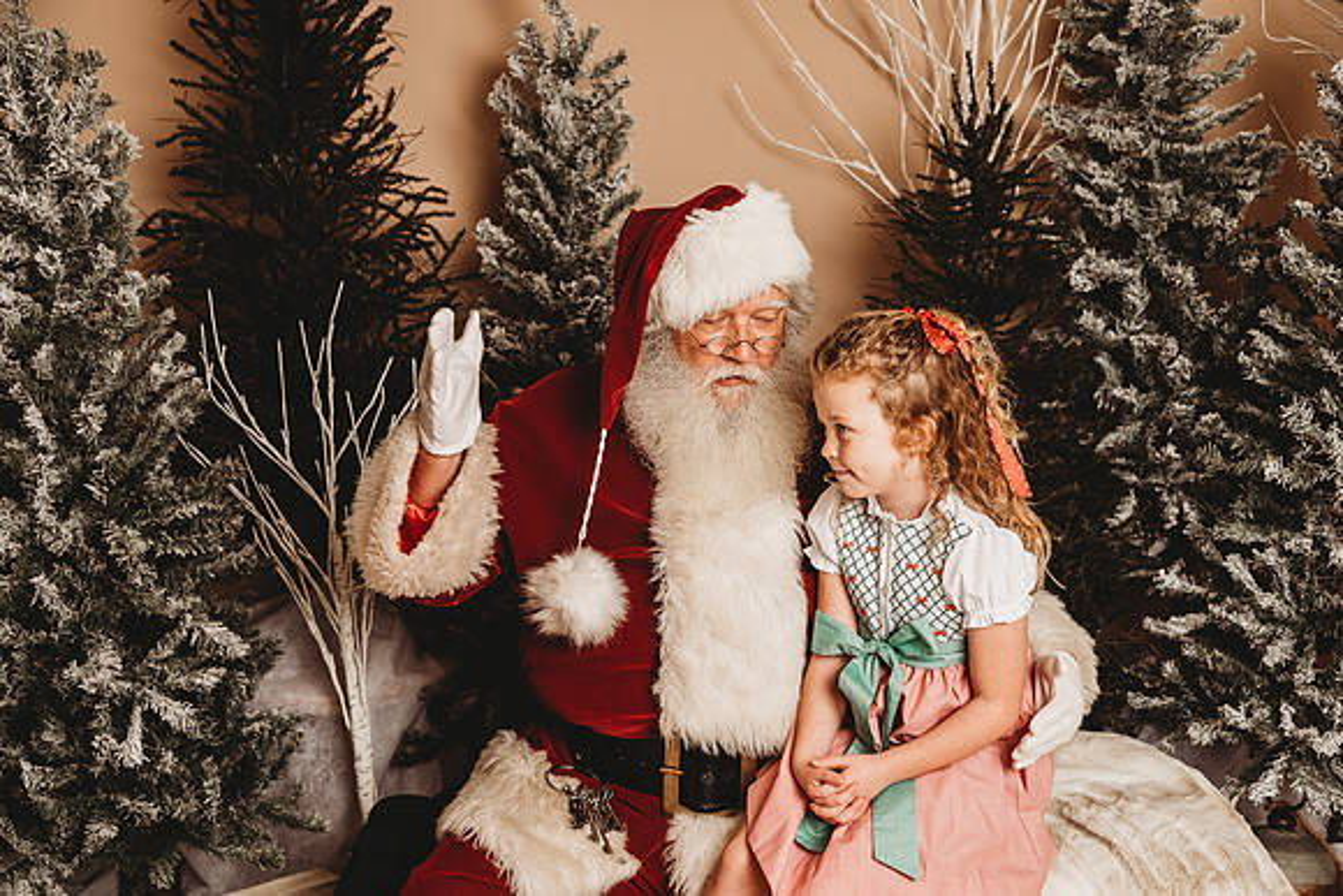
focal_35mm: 44
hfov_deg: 44.5
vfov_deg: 30.5
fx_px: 1642
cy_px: 448
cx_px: 672
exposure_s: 1/160
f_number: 4
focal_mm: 44
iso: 100
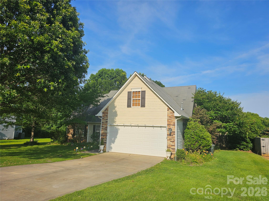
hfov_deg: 73.9
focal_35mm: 23
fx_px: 179
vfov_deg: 58.9
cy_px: 100
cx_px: 134
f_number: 1.7
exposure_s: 1/1300
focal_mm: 6.3
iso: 10
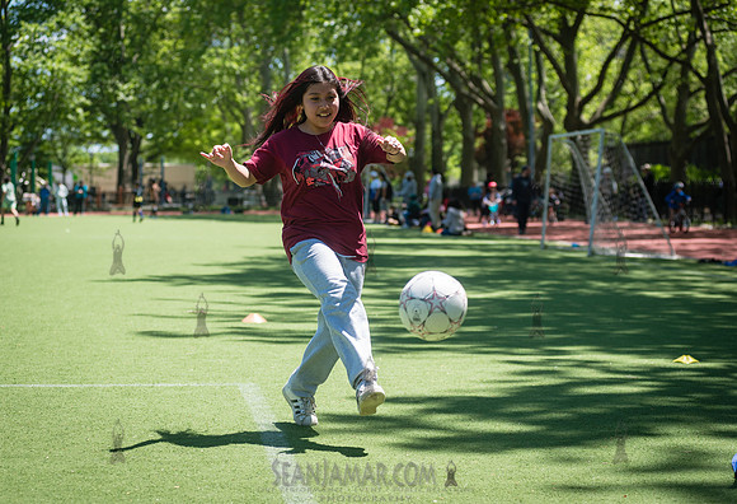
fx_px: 1743
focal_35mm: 84
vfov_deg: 16.4
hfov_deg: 23.9
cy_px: 249
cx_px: 349
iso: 200
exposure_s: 1/800
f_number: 4
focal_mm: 80
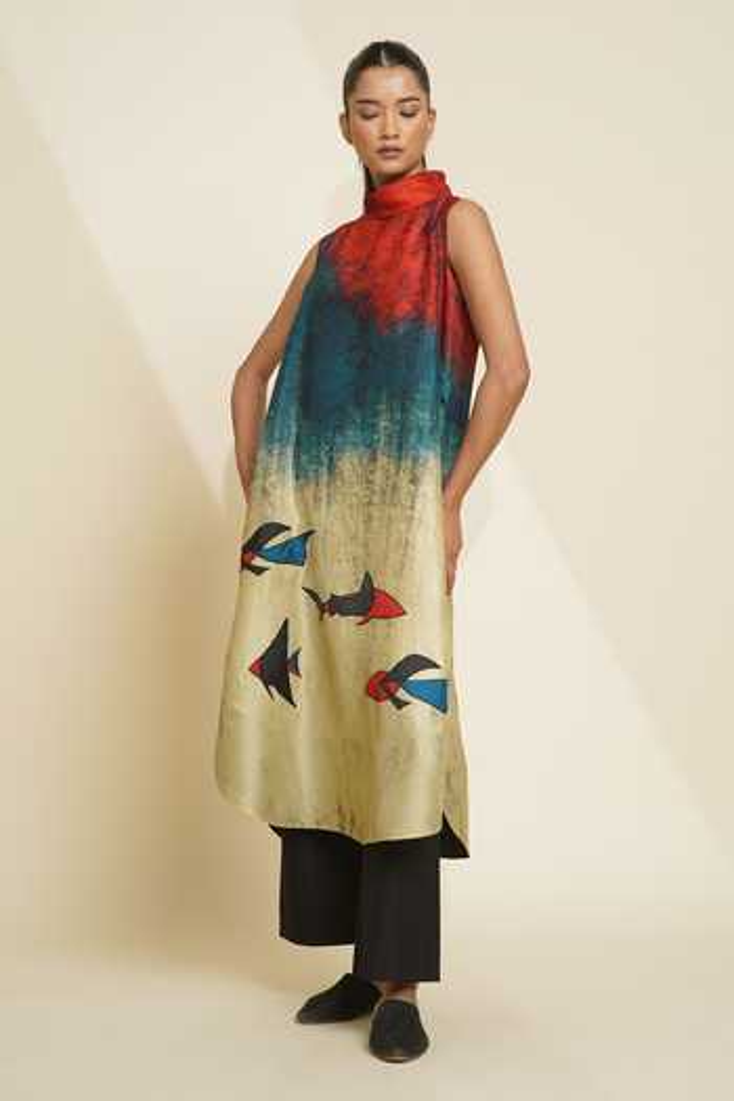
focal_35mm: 50
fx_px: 1529
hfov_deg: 27.0
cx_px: 367
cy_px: 550
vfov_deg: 39.6
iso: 100
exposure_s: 1/60
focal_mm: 50
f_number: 6.3
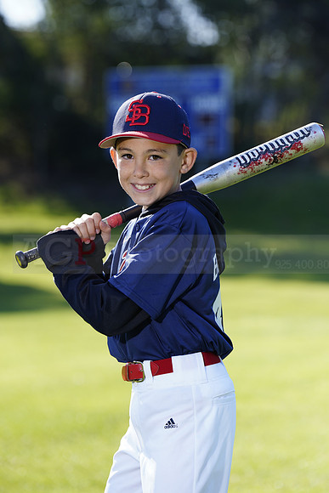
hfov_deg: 7.3
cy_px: 246
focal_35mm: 188
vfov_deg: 10.9
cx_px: 164
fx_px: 2575
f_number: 5
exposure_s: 1/250
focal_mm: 188
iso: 100
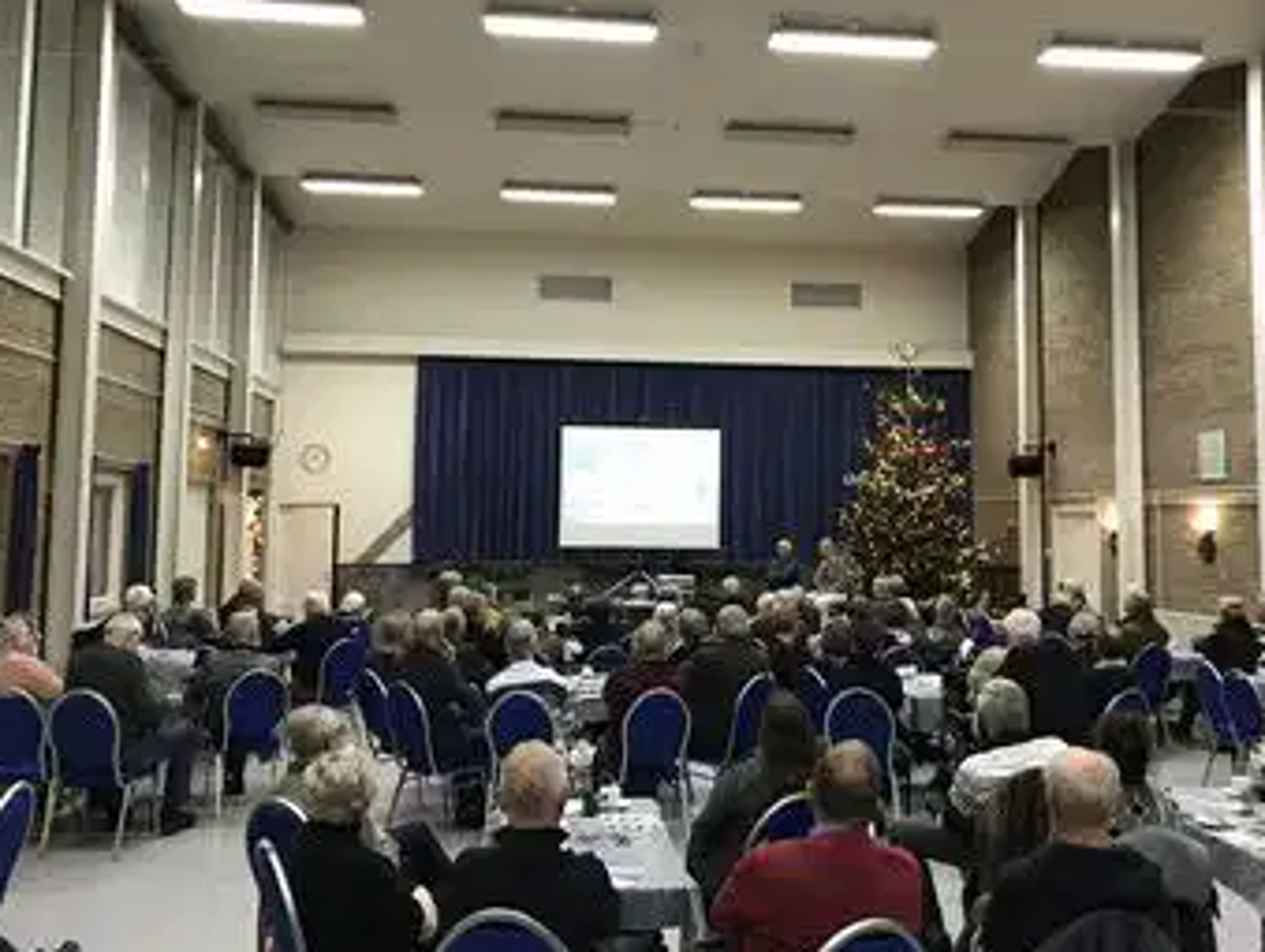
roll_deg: -1.1
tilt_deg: +6.9
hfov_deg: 55.2
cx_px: 679
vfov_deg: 43.0
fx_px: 1207
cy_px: 422
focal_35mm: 33
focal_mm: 3.99
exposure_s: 1/17
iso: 80
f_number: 1.8
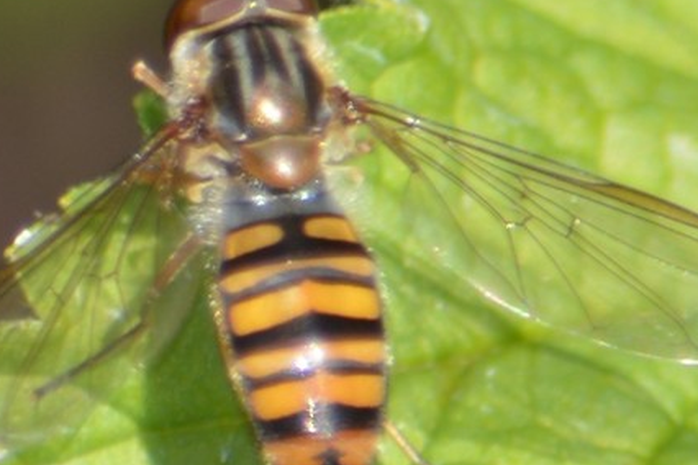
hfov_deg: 2.0
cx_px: 318
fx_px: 19659
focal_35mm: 1014
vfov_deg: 1.4
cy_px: 244
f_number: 5.6
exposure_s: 1/200
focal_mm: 300
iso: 100
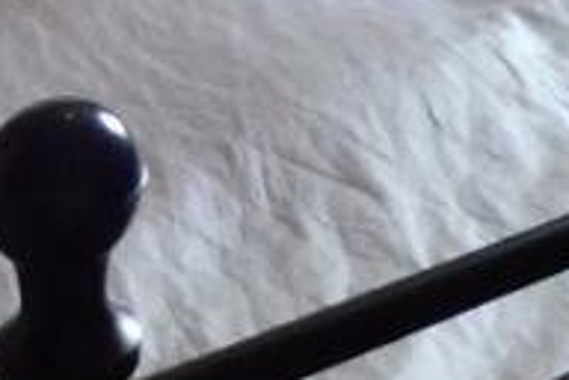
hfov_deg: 14.7
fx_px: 2102
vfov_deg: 8.8
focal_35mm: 133
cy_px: -677
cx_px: 744
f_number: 3.3
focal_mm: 4.3
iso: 400
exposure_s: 1/30
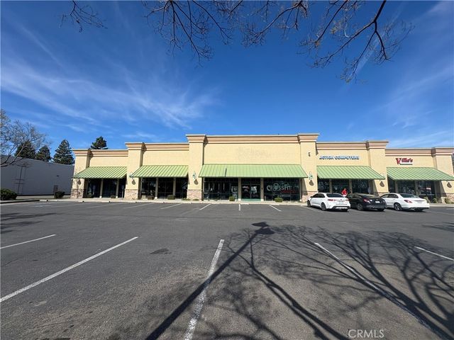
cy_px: 170
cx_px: 227
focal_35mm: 14
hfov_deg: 102.1
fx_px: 184
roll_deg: -0.6
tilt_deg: +8.4
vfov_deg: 85.7
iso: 50
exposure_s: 1/2674
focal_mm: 2.22
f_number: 2.2
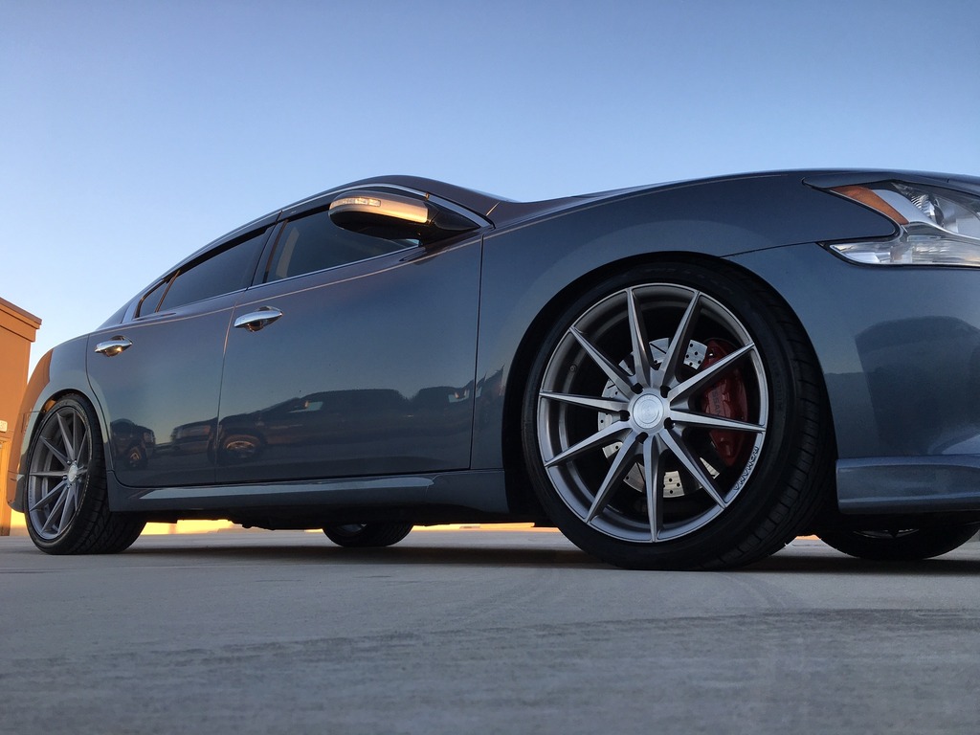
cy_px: 368
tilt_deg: +11.7
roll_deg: +0.6
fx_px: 821
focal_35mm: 29
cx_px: 490
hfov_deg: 61.7
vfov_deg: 48.2
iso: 25
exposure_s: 1/248
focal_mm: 4.15
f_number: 2.2
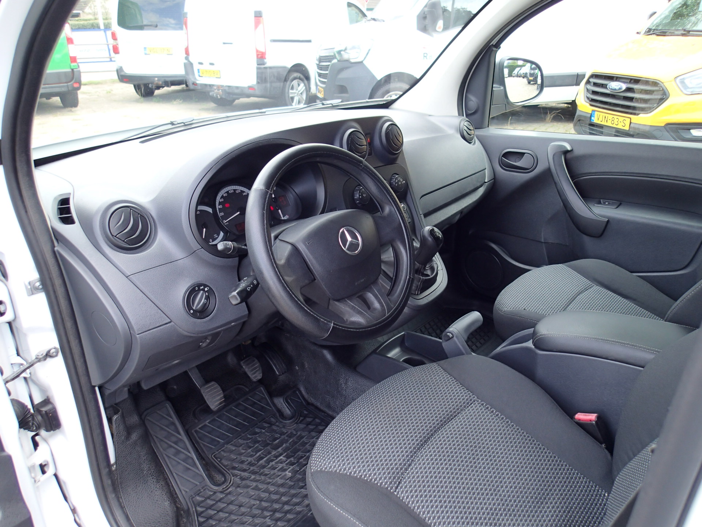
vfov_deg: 54.9
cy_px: 264
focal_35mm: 25
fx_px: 507
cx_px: 351
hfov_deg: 69.4
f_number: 2
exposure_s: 1/100
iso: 100
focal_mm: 4.5
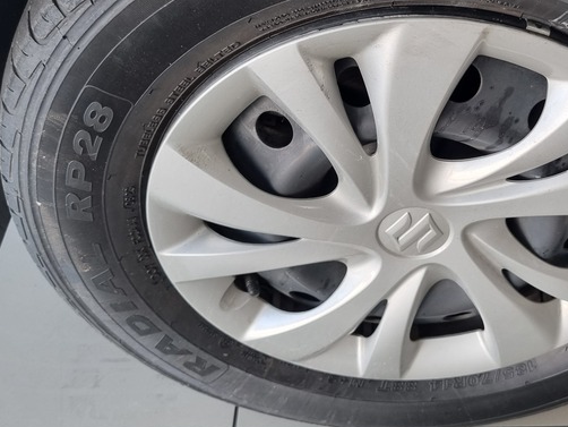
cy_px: 126
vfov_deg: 27.3
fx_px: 870
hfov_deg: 35.7
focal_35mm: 53
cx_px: 389
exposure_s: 1/100
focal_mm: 5.4
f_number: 1.8
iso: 100
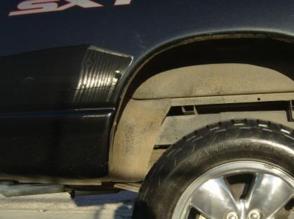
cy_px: 141
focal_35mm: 55
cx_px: 220
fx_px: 466
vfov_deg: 26.3
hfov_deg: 34.3
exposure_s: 1/581
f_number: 4.7
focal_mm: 6
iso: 100
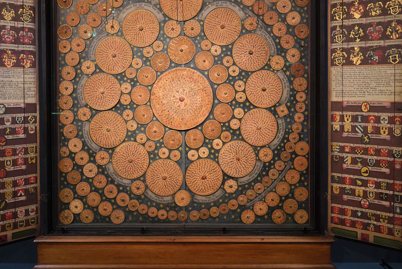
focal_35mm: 35
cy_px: 93
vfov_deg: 37.5
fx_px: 391
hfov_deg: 54.4
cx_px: 192
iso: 3200
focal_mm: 24
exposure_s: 1/80
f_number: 3.5
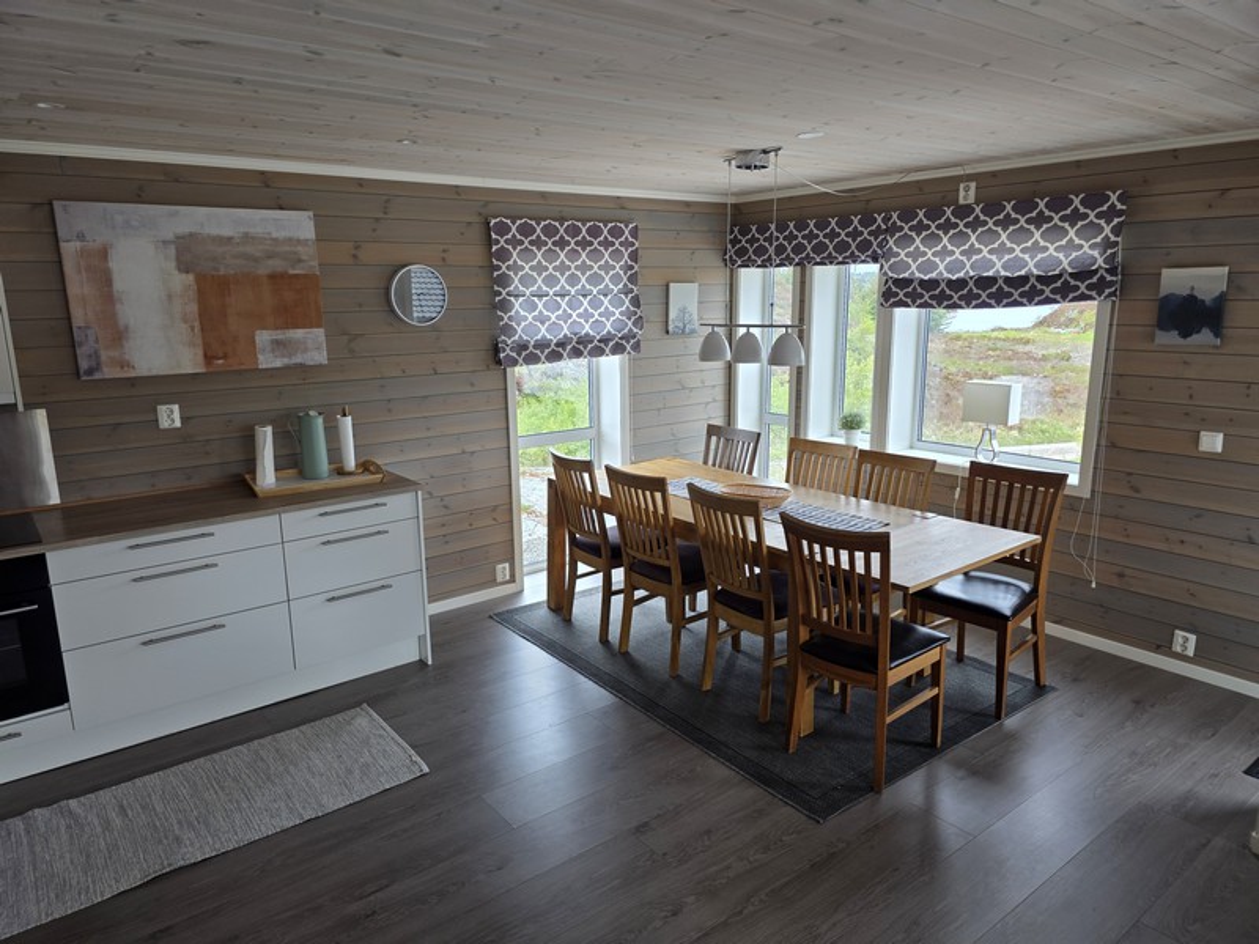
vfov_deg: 58.9
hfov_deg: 73.9
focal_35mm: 23
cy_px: 472
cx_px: 630
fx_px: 837
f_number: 1.7
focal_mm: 6.3
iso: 100
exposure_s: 1/180
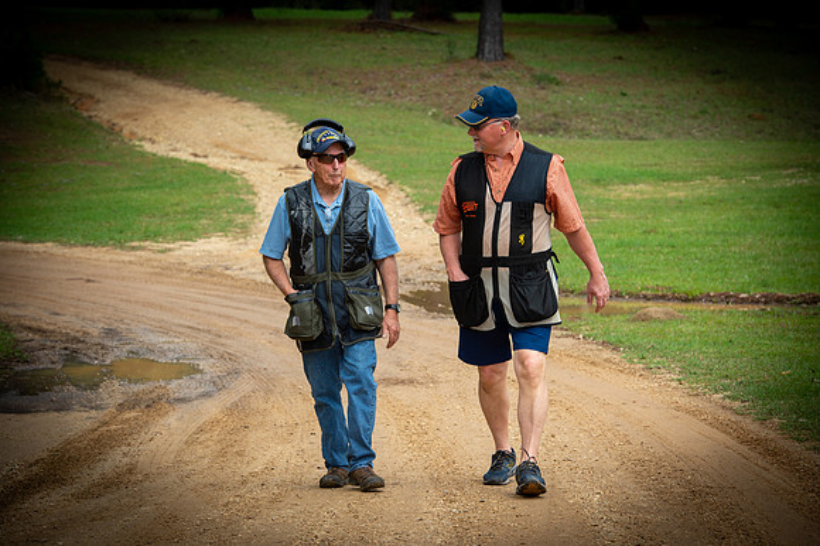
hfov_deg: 15.8
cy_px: 273
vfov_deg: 10.5
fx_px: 2959
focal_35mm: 130
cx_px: 410
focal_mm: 130
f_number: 8
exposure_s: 1/160
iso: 125
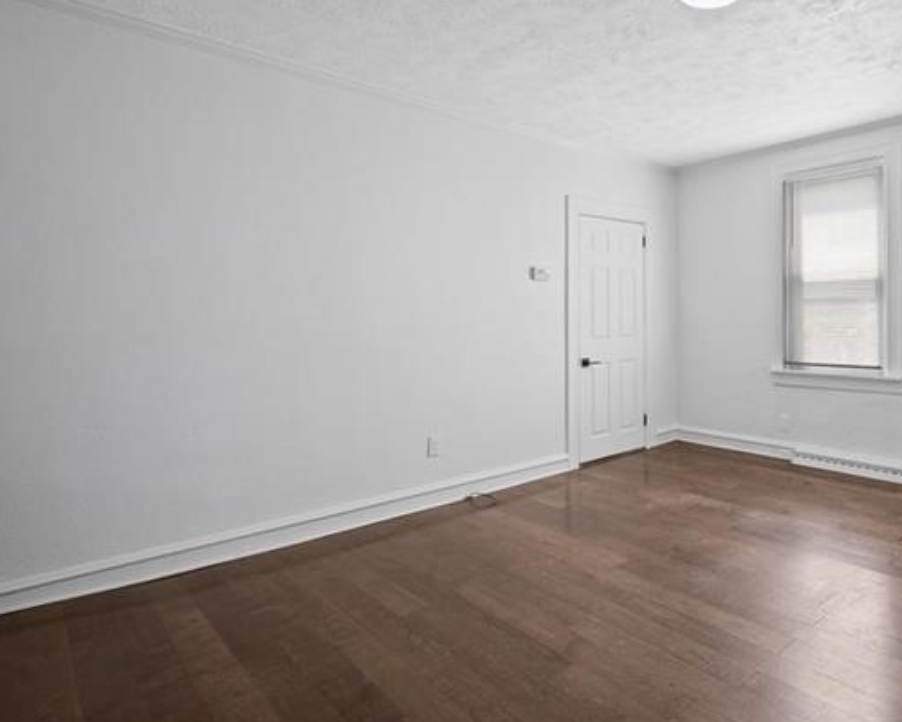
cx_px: 640
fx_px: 561
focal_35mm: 21
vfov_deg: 65.4
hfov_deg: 73.8
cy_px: 329
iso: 400
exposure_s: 1/20
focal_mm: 14
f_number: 8
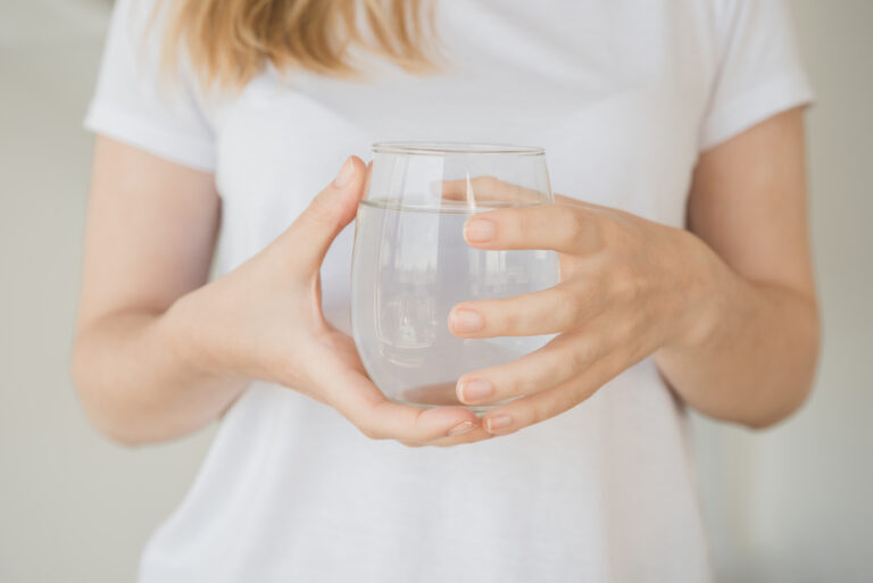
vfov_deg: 23.4
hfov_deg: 34.5
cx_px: 436
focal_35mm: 58
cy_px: 292
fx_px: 1407
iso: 125
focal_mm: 58
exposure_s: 1/160
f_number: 4.5
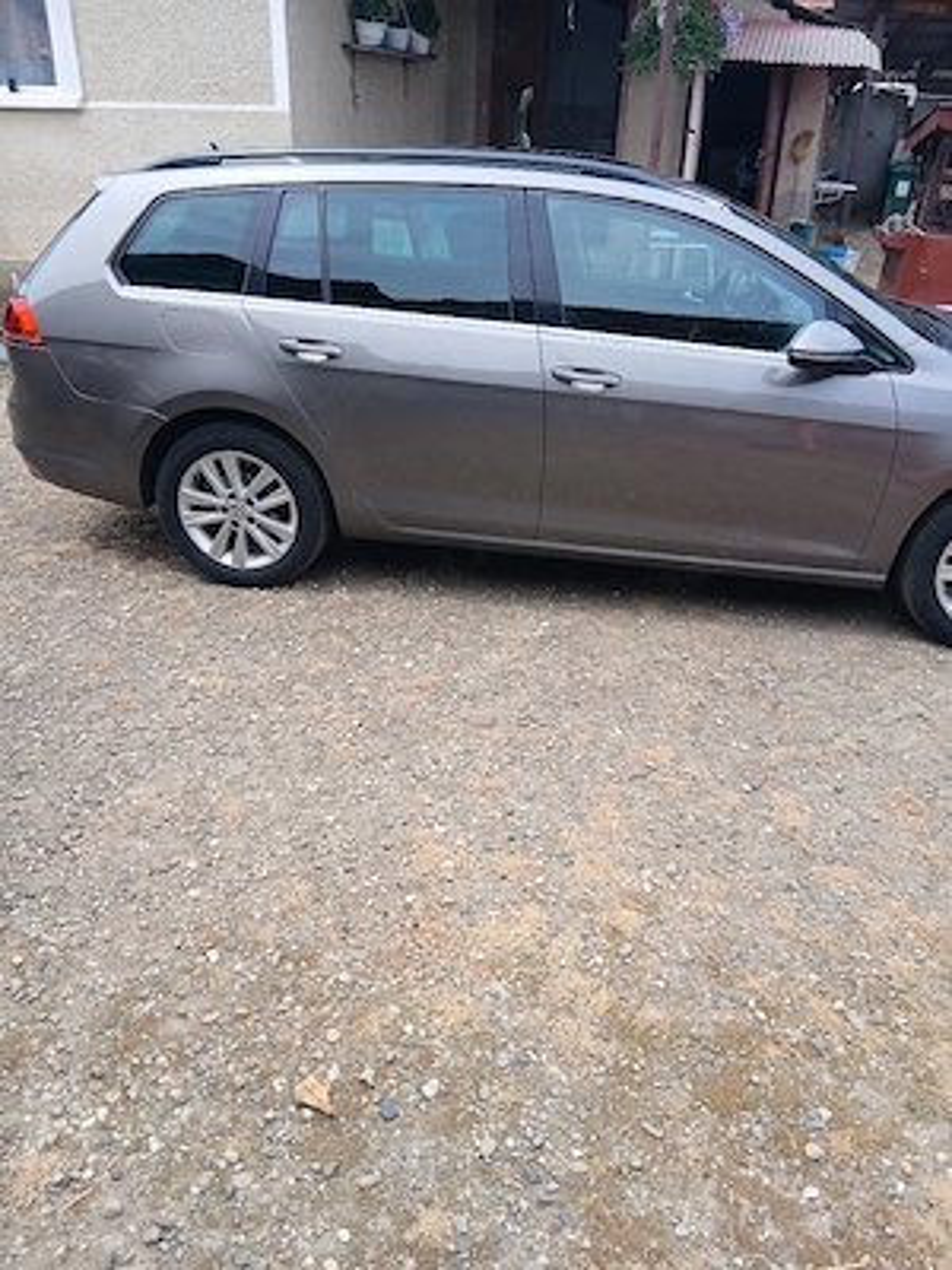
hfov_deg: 53.1
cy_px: 635
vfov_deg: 67.3
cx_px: 476
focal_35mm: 26
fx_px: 953
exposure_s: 1/182
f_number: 1.8
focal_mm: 3.98
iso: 20
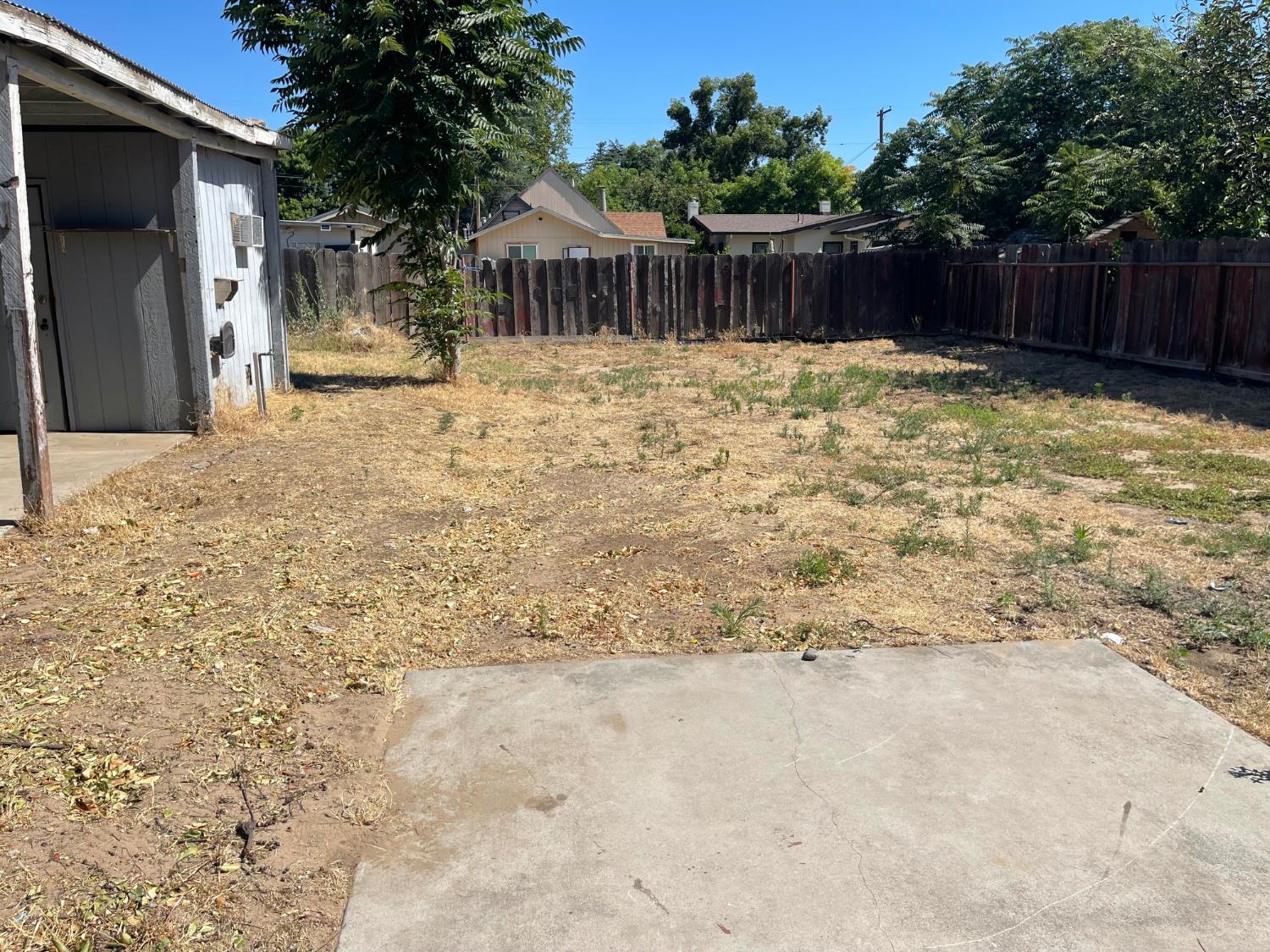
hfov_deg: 69.4
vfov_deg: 54.9
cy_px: 476
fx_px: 917
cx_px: 635
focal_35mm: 25
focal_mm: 5.1
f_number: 1.6
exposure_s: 1/4202
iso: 32
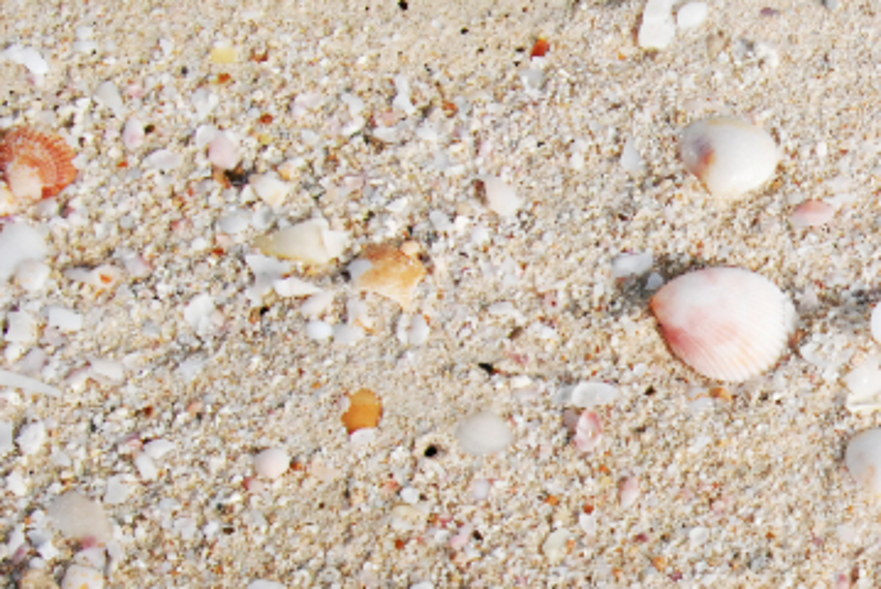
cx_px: 1151
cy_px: 713
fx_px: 2865
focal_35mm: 117
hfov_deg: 16.5
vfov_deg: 11.5
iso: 1250
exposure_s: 1/1000
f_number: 18
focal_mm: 28
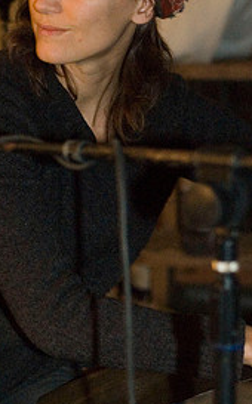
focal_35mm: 126
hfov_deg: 10.3
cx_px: 60
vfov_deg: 16.6
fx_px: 1388
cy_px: 167
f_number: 2.2
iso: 1600
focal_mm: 50
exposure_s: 1/13
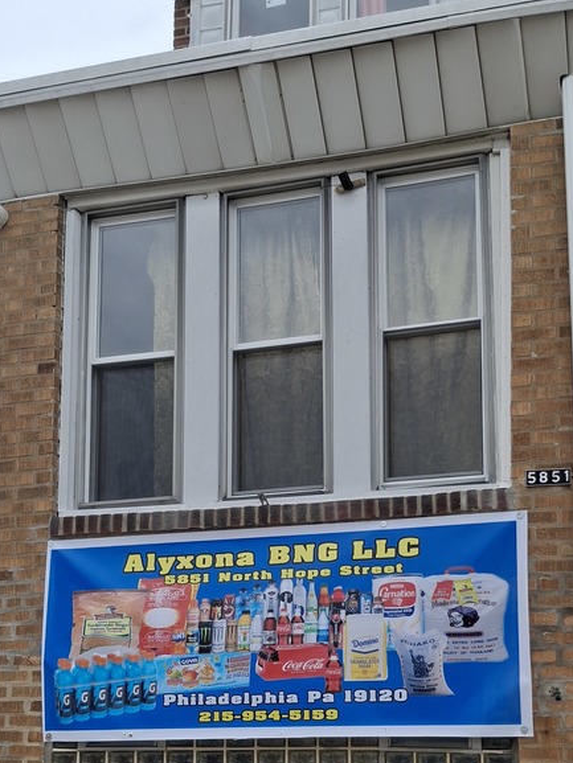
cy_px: 538
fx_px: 1147
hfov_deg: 27.9
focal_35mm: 52
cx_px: 378
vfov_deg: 36.2
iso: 32
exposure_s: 1/543
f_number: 1.8
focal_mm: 4.69
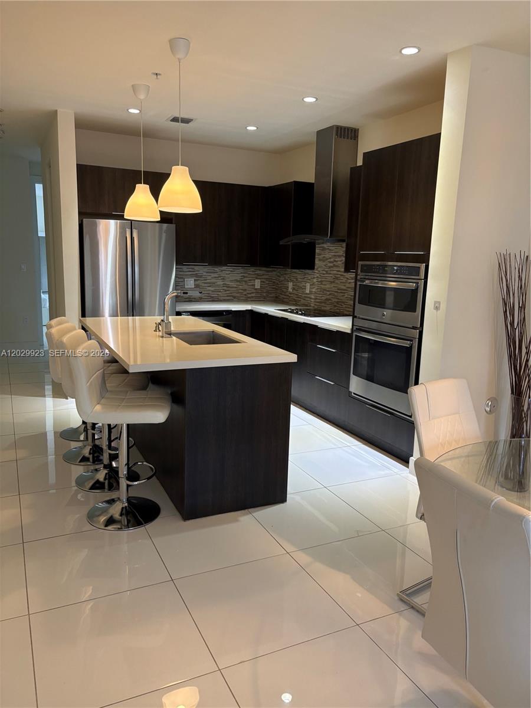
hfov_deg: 53.1
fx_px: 532
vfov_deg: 67.3
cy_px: 354
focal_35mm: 26
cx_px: 266
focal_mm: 5.96
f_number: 1.6
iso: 125
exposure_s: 1/60
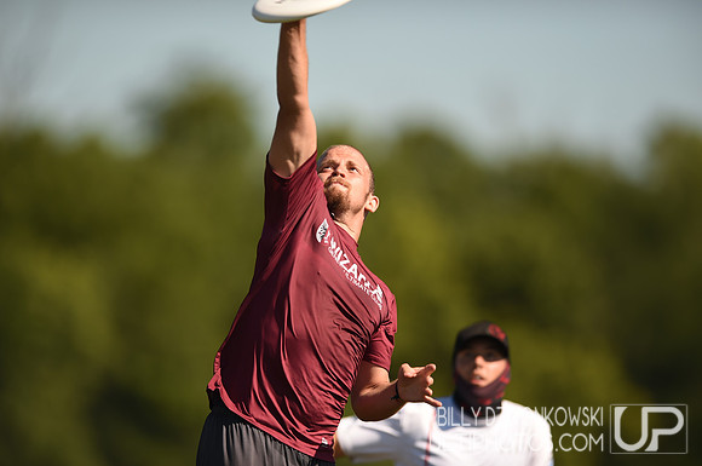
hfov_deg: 5.2
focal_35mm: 400
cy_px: 233
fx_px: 7789
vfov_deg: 3.4
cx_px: 351
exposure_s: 1/2000
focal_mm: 400
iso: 100
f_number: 3.2
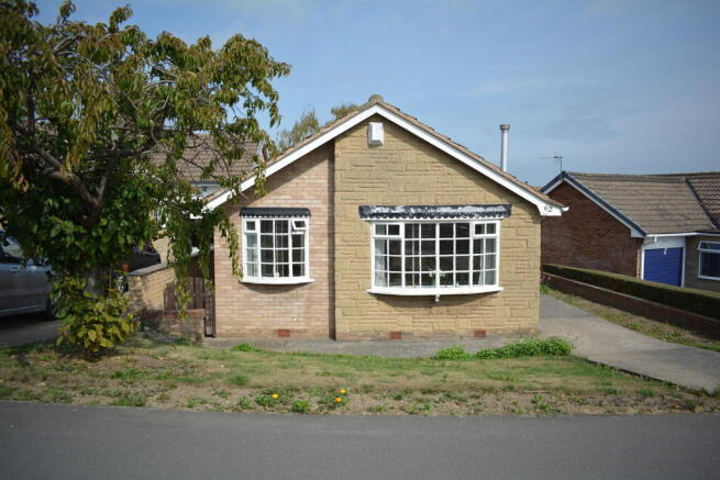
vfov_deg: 48.0
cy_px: 240
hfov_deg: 67.4
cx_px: 360
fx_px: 540
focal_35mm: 27
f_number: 3.5
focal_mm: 18
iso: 100
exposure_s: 1/1600
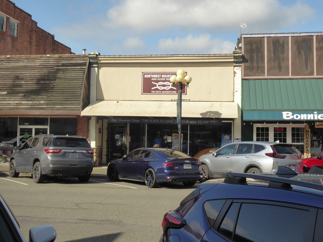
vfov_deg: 31.5
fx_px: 429
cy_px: 121
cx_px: 162
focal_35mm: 46
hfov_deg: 41.2
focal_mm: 7.8
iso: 125
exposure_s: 1/640
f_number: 3.9
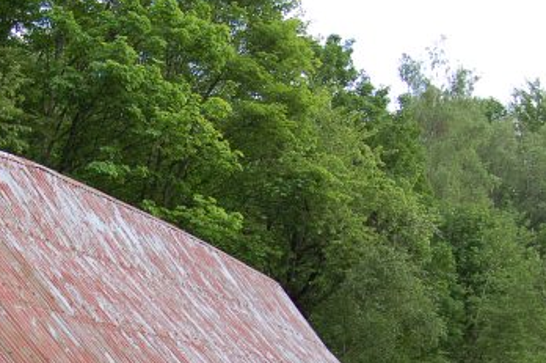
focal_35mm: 69
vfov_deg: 18.8
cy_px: 413
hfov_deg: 28.1
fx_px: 1045
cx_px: 50
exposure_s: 1/125
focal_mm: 20
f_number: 5
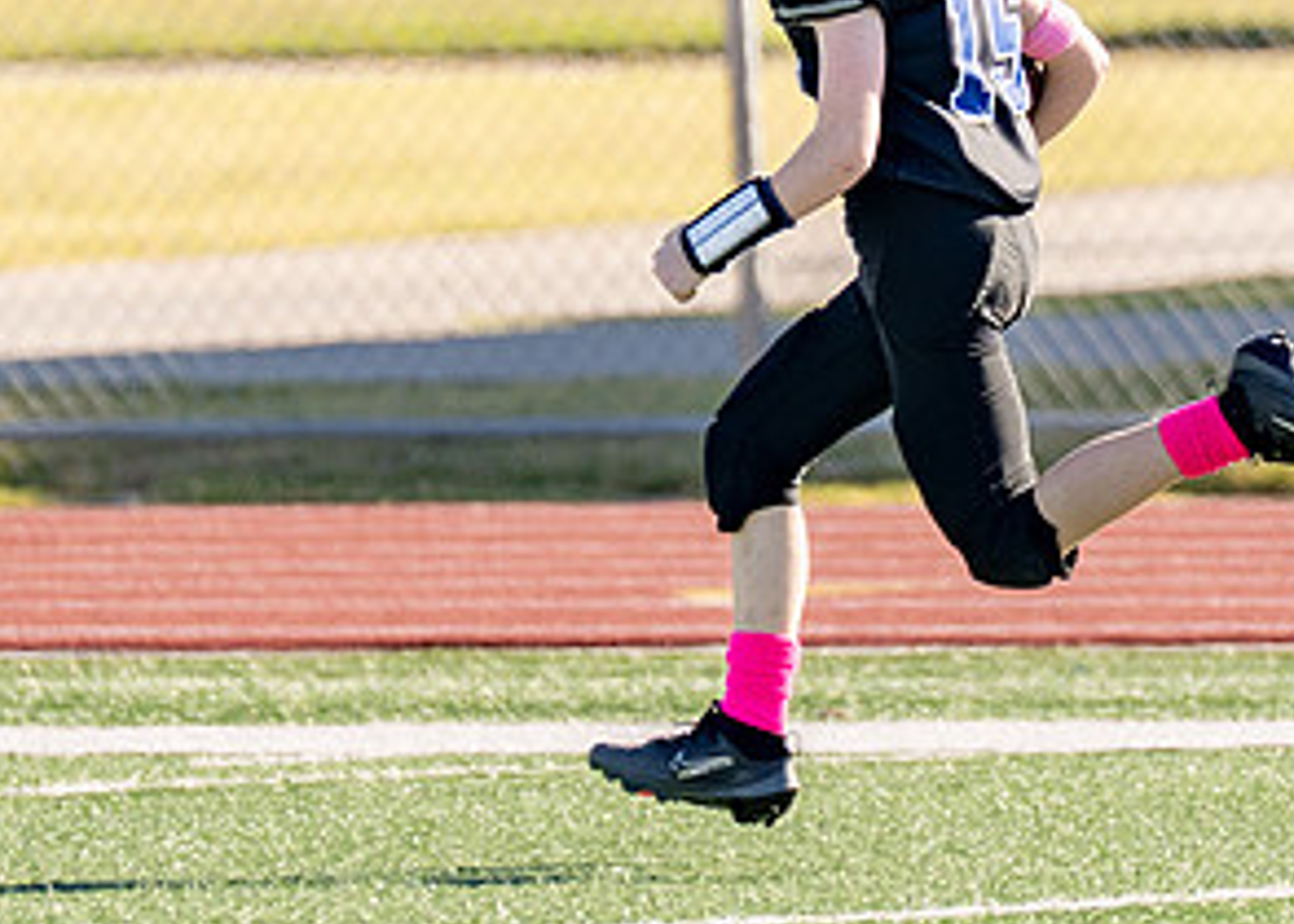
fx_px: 40168
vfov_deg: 1.3
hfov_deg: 1.8
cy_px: 114
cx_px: 1067
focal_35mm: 1093
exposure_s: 1/1600
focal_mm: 200
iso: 160
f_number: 2.8
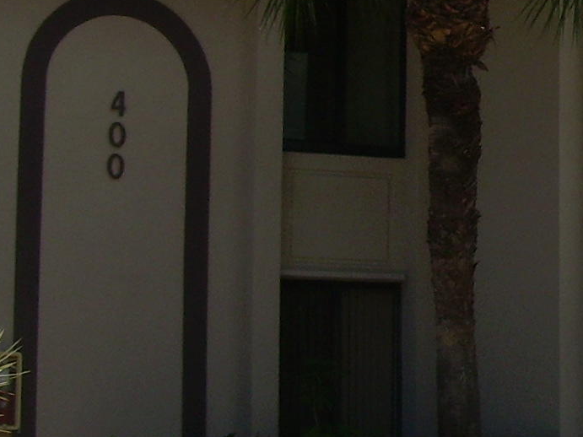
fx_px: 2105
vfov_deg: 11.8
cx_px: 828
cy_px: 38
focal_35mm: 125
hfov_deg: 14.8
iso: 50
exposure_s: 1/648
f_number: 4.6
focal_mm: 6.3
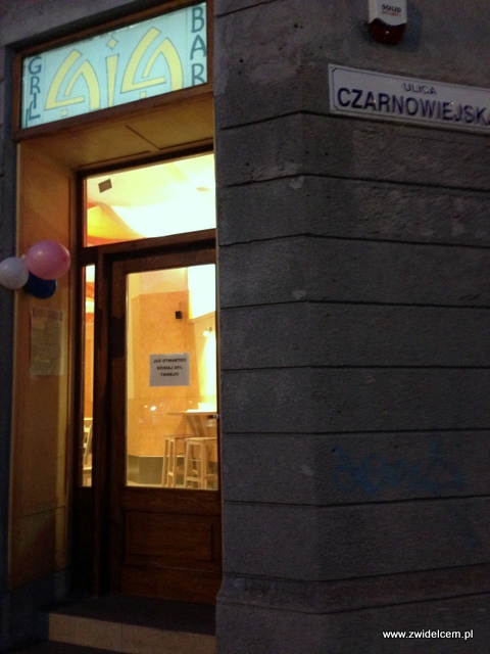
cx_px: 245
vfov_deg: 55.4
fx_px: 623
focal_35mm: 33
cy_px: 327
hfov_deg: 42.9
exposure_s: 1/15
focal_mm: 4.12
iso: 500
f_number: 2.4
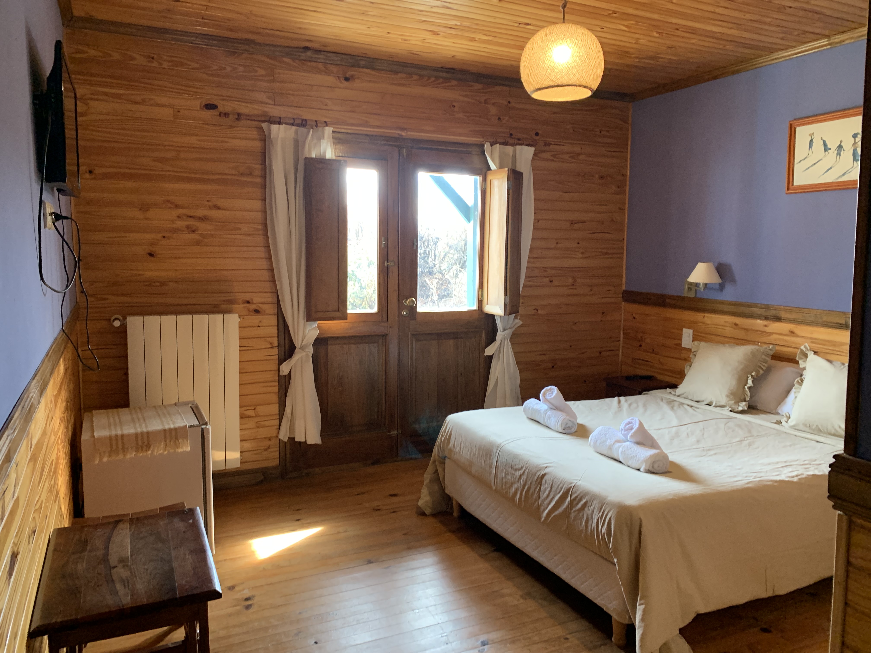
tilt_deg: -6.3
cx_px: 436
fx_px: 654
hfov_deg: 67.3
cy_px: 326
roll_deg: -1.0
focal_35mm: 26
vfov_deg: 53.1
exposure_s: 1/60
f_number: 1.8
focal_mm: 4.25
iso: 250
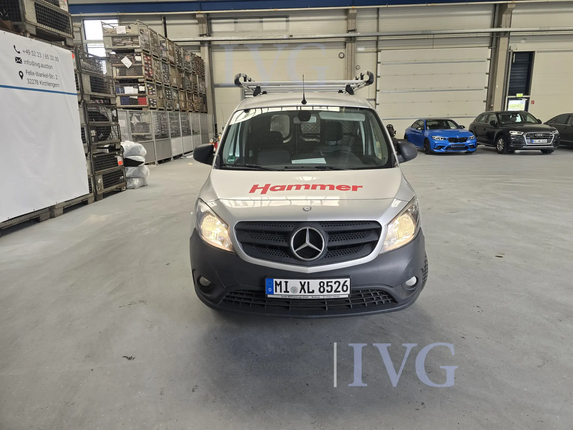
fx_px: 381
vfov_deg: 58.9
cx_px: 286
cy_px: 215
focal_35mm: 23
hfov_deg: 73.9
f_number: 1.7
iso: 125
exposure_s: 1/180
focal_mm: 6.3
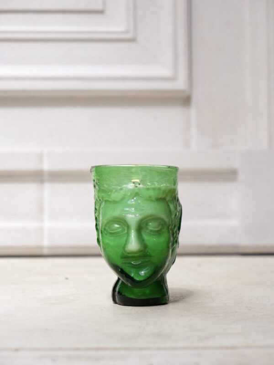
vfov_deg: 17.6
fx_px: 1182
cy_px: 182
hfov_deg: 13.2
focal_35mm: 112
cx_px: 137
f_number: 4
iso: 200
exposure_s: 1/250
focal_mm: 56
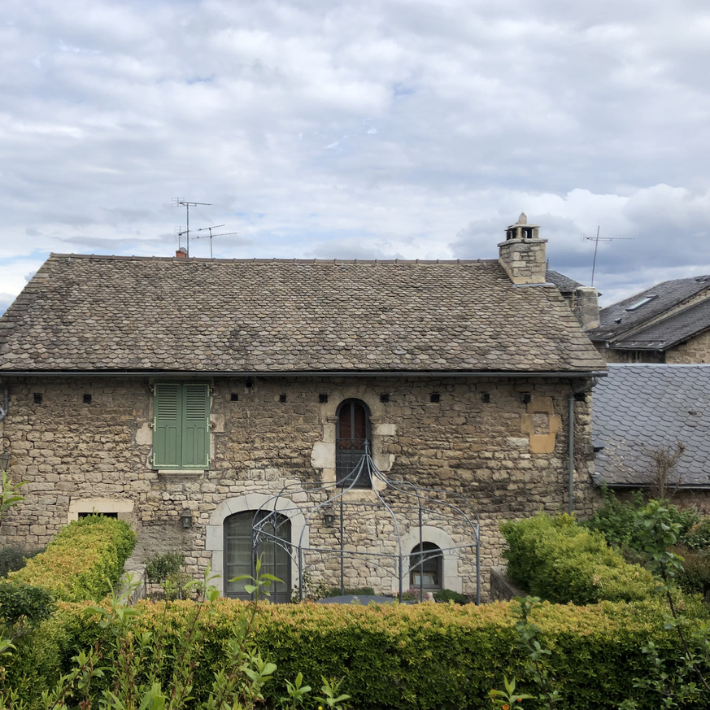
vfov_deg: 48.4
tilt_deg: -0.9
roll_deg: +0.3
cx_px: 252
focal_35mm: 34
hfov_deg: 47.8
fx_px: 789
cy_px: 346
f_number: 1.8
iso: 25
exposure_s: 1/2558
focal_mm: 4
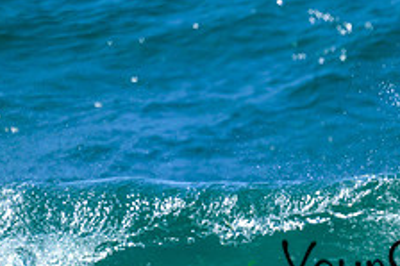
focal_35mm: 2901
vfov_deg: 0.5
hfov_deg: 0.7
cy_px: 253
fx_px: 32209
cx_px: 466
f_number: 9
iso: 560
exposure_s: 1/2000
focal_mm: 1120
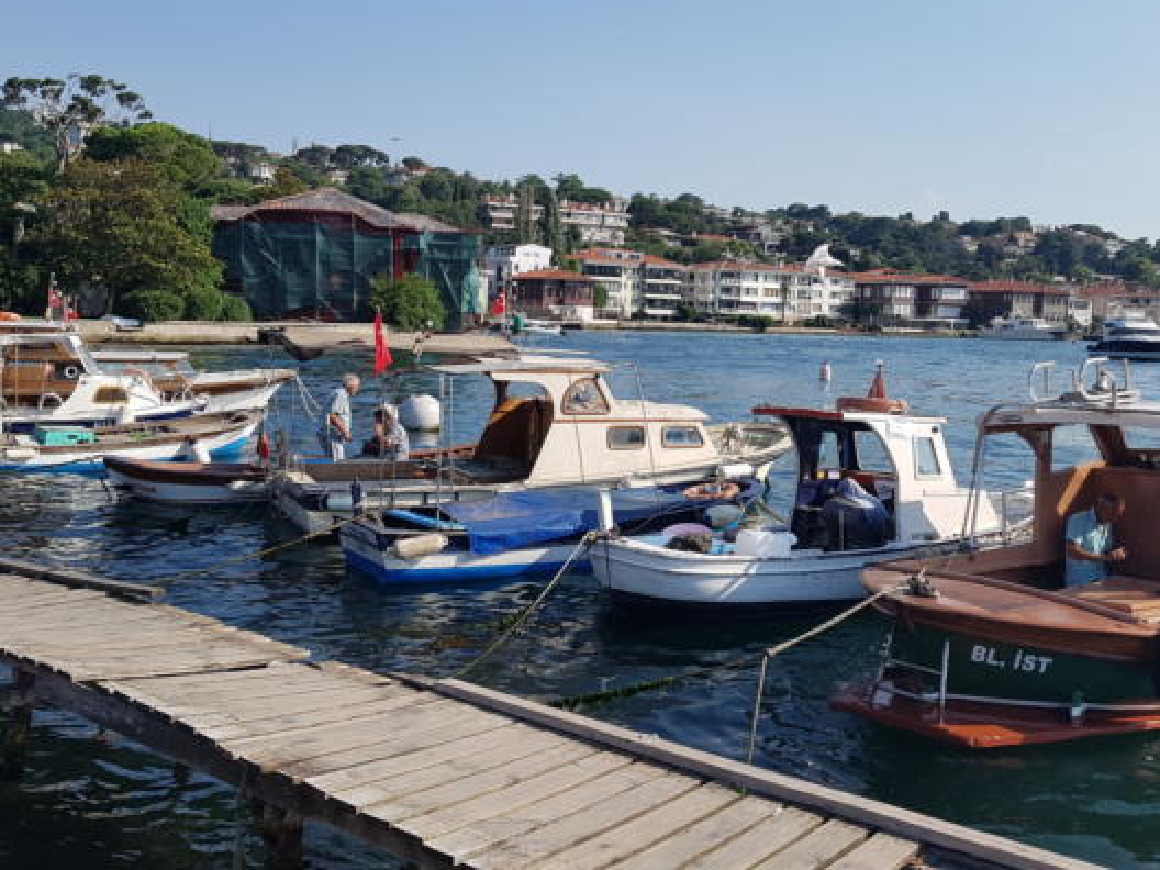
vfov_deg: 41.5
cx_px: 582
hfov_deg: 54.0
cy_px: 332
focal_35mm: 34
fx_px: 1139
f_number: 1.7
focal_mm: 4.2
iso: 50
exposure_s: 1/2504
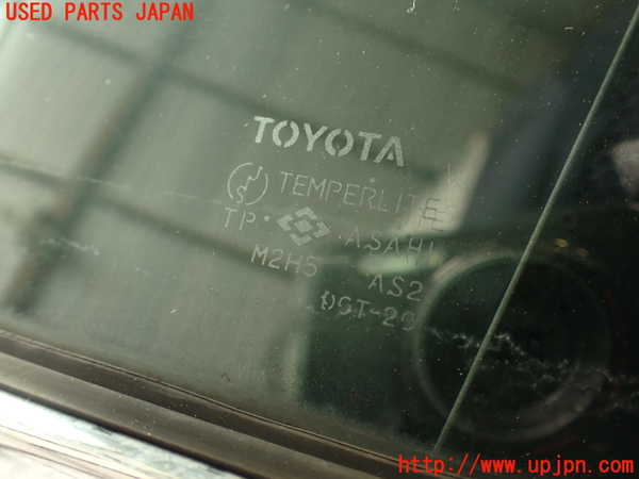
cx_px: 320
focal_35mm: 32
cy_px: 240
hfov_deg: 56.8
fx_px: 591
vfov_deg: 44.2
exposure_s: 1/60
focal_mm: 5.79
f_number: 2.4
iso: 200
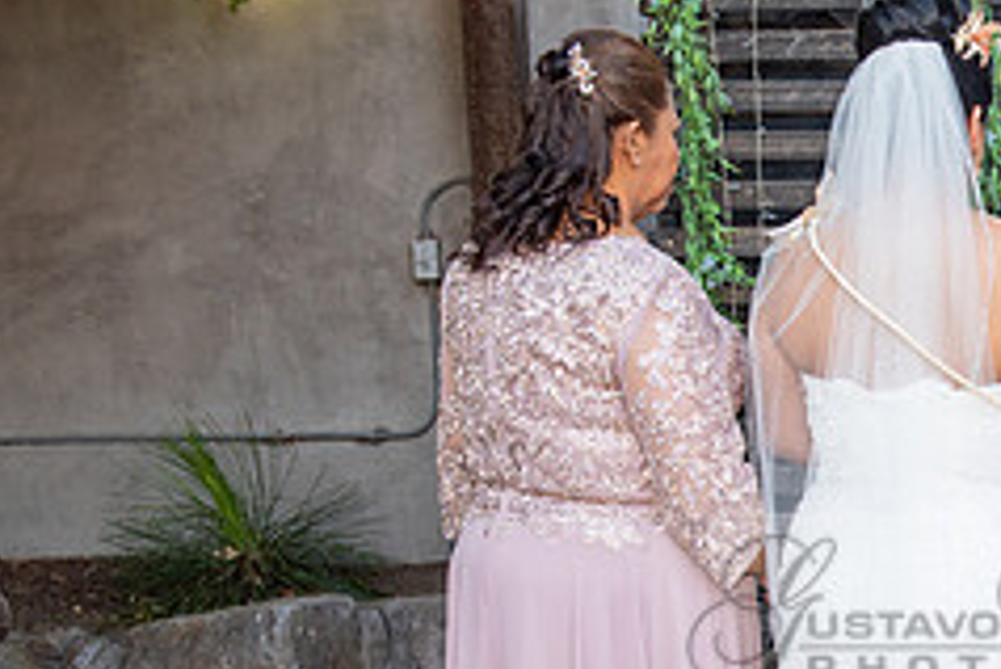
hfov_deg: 23.4
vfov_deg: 16.3
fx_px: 2309
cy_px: 612
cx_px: 1018
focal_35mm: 83
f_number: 5
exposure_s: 1/200
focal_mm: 34
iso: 500
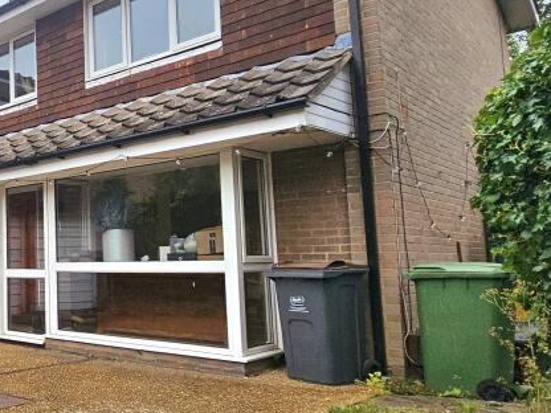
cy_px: 210
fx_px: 509
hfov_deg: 43.6
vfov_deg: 44.2
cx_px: -58
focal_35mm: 32
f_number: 2.2
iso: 50
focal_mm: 2.2
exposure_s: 1/1000
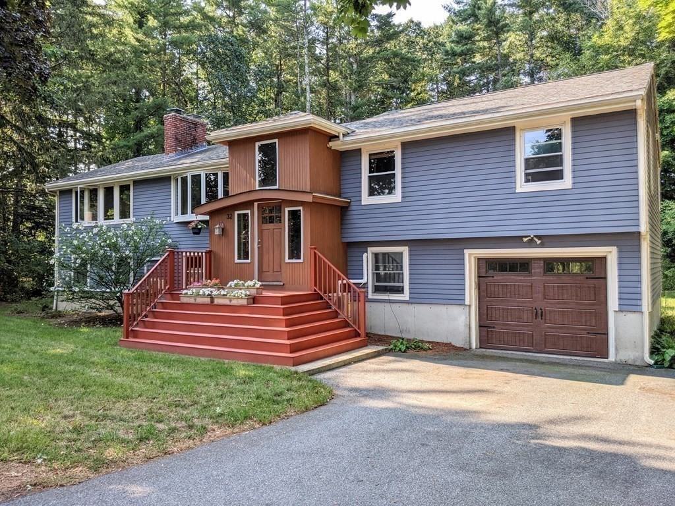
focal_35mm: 27
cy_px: 253
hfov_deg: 65.3
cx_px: 338
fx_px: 526
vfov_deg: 51.4
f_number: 1.8
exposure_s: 1/602
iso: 43
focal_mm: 4.44
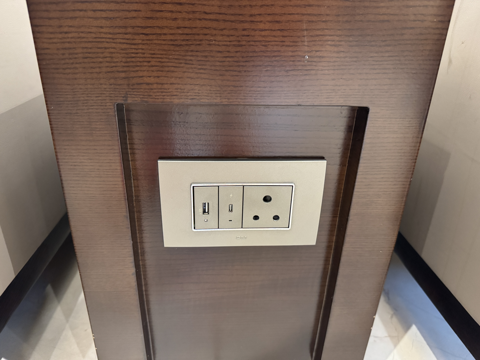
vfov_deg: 56.8
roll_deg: -1.9
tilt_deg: -24.1
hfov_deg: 71.6
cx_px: 240
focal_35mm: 24
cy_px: 180
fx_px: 333
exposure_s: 1/50
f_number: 1.78
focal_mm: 6.76
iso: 800
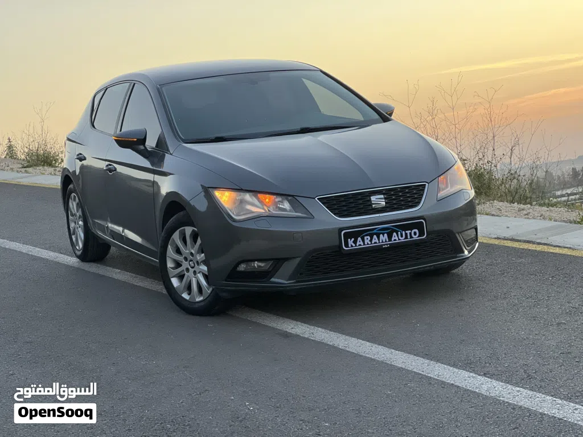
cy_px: 218
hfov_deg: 25.3
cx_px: 292
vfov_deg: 19.1
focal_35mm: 77
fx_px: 1297
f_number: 2.8
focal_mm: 9
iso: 200
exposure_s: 1/121
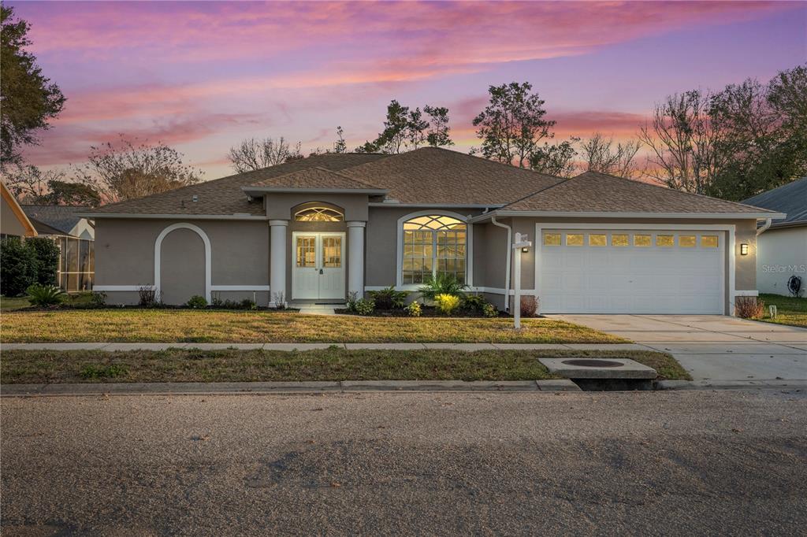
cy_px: 268
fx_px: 784
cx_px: 404
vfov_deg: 37.8
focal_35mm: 35
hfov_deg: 54.4
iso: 400
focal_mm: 35
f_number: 8
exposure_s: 1/2500
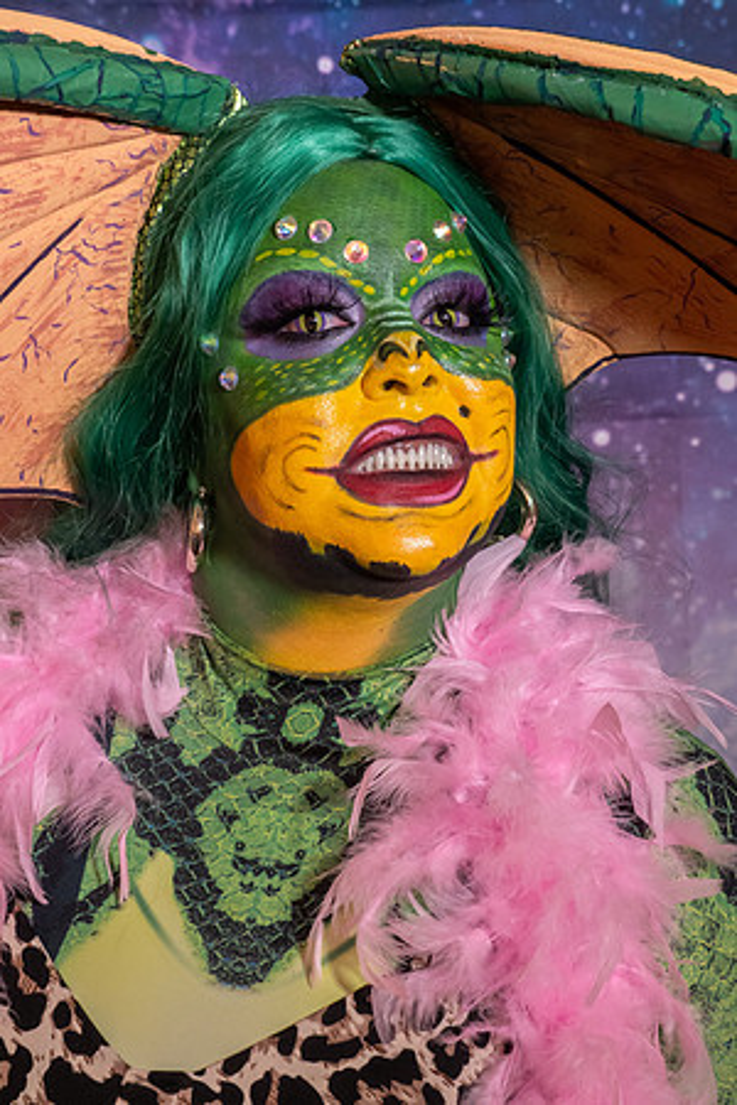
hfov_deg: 17.5
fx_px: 2395
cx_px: 368
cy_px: 552
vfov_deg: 26.0
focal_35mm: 78
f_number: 5.6
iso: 1600
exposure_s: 1/50
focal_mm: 52
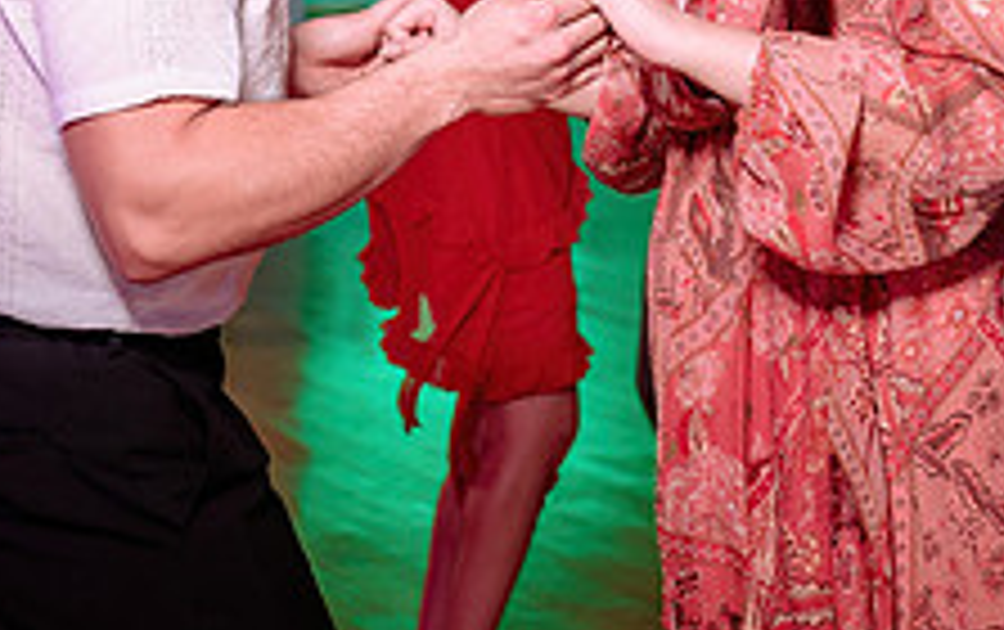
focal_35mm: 133
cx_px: 354
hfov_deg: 15.7
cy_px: 27
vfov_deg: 9.8
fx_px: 3644
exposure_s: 1/125
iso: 640
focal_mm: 42
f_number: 3.2
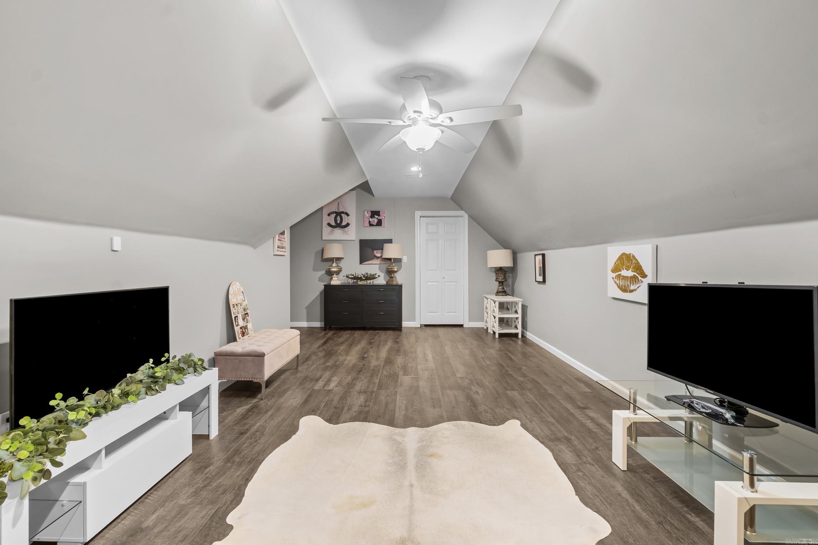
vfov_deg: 77.3
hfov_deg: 100.4
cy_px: 272
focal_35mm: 15
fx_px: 341
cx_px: 409
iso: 250
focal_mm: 10
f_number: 9
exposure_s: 3.2
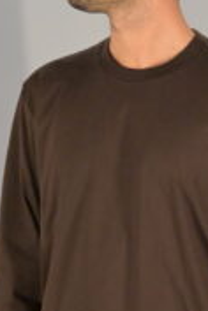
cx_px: 99
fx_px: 1846
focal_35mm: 213
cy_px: 213
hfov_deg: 6.4
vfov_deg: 9.7
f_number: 8
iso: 8000
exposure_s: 1/125
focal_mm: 56
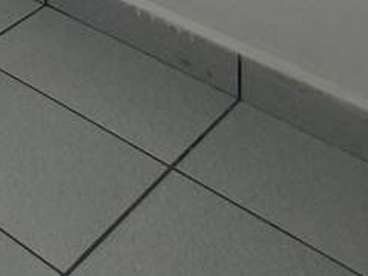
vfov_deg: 11.7
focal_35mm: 78
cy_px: -521
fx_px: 829
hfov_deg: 16.6
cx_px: -422
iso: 50
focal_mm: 1.8
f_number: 2.2
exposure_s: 1/60.2
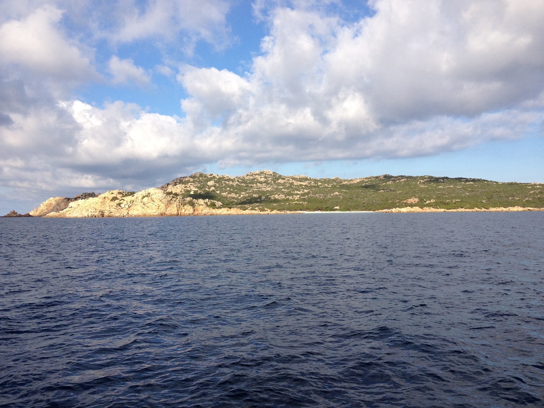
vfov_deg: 40.7
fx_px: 550
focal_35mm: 35
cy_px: 204
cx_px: 272
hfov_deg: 52.6
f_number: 2.4
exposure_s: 1/1783
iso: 64
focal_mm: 4.28
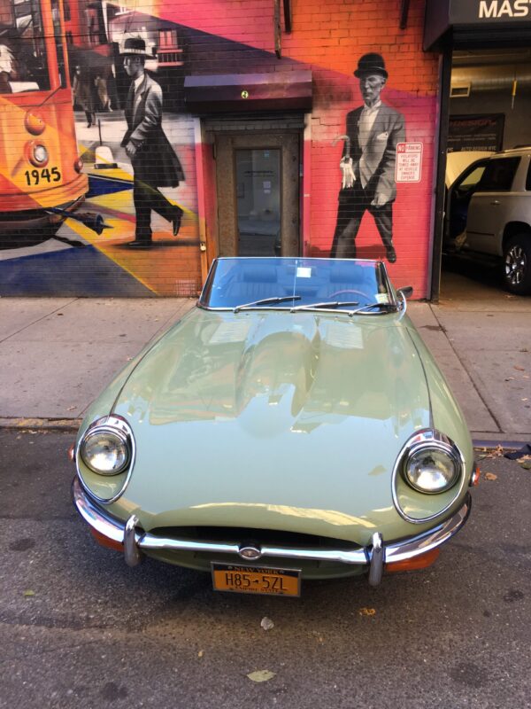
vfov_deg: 61.7
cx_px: 266
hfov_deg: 48.2
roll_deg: +1.0
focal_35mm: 29
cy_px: 354
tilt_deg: -15.1
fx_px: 593
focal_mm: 4.15
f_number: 2.2
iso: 40
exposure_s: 1/120
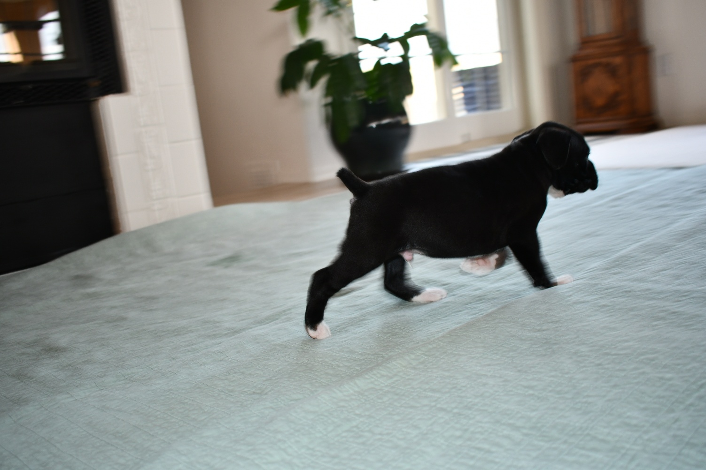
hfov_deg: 53.1
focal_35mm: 36
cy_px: 235
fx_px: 706
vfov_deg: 36.9
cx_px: 353
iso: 400
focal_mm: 24
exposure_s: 1/60
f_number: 3.8
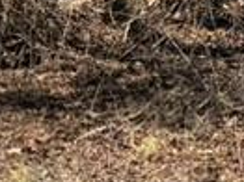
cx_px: 881
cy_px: -236
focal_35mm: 188
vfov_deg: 7.4
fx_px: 1324
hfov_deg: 7.9
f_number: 1.78
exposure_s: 1/1678
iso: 80
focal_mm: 6.76
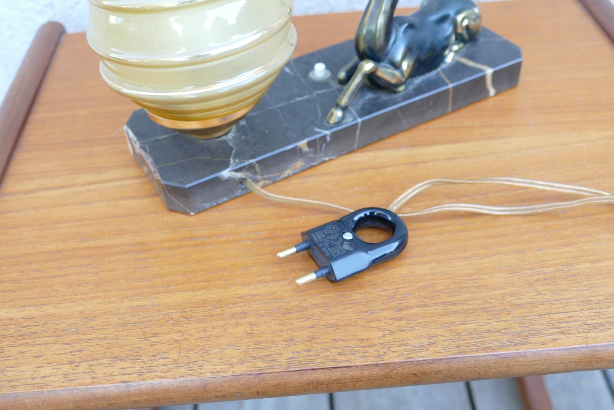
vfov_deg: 33.4
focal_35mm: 40
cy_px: 205
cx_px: 307
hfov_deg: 48.5
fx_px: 682
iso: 400
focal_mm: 14.76
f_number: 3.2
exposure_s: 1/80
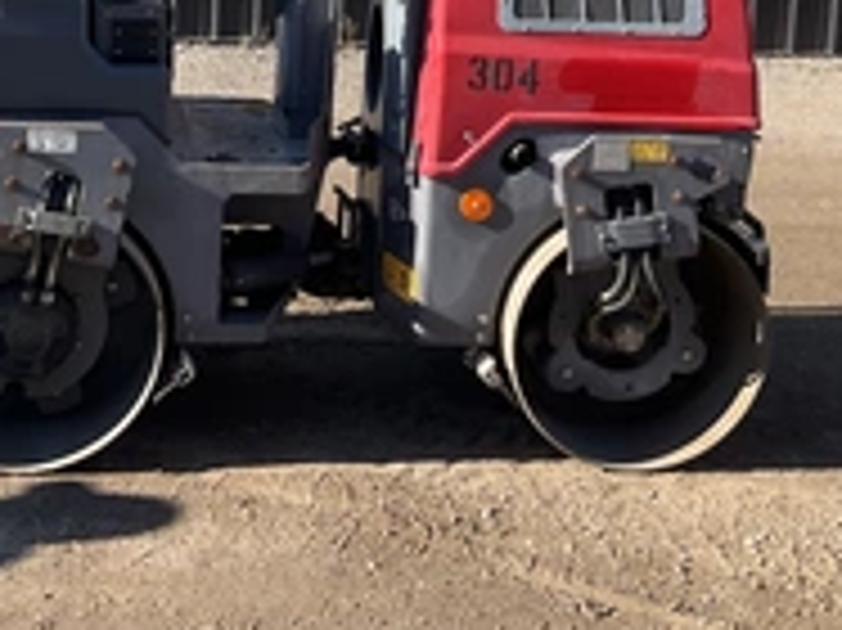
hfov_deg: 30.9
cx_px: 248
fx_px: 1507
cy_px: -4
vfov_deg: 22.7
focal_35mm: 62
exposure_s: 1/574
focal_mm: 3
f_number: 1.8
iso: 25
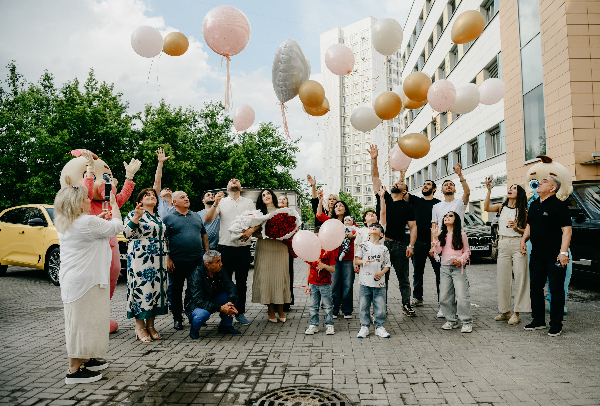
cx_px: 313
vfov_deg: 51.7
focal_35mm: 25
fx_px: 418
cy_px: 209
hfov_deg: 71.3
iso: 64
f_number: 4.5
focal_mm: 24
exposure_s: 1/640
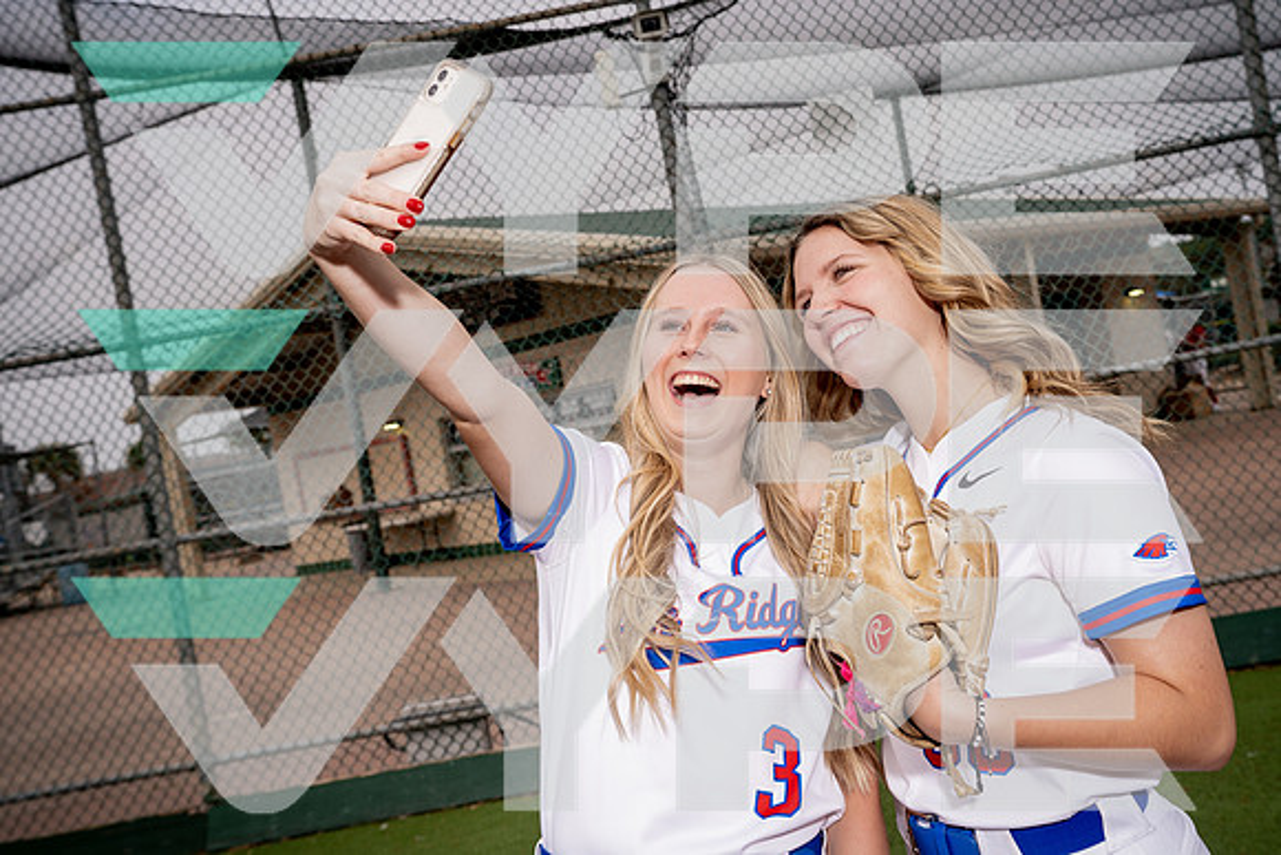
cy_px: 428
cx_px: 640
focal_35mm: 42
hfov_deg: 46.4
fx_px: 1495
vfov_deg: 31.9
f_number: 8
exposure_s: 1/250
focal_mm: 42
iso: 100
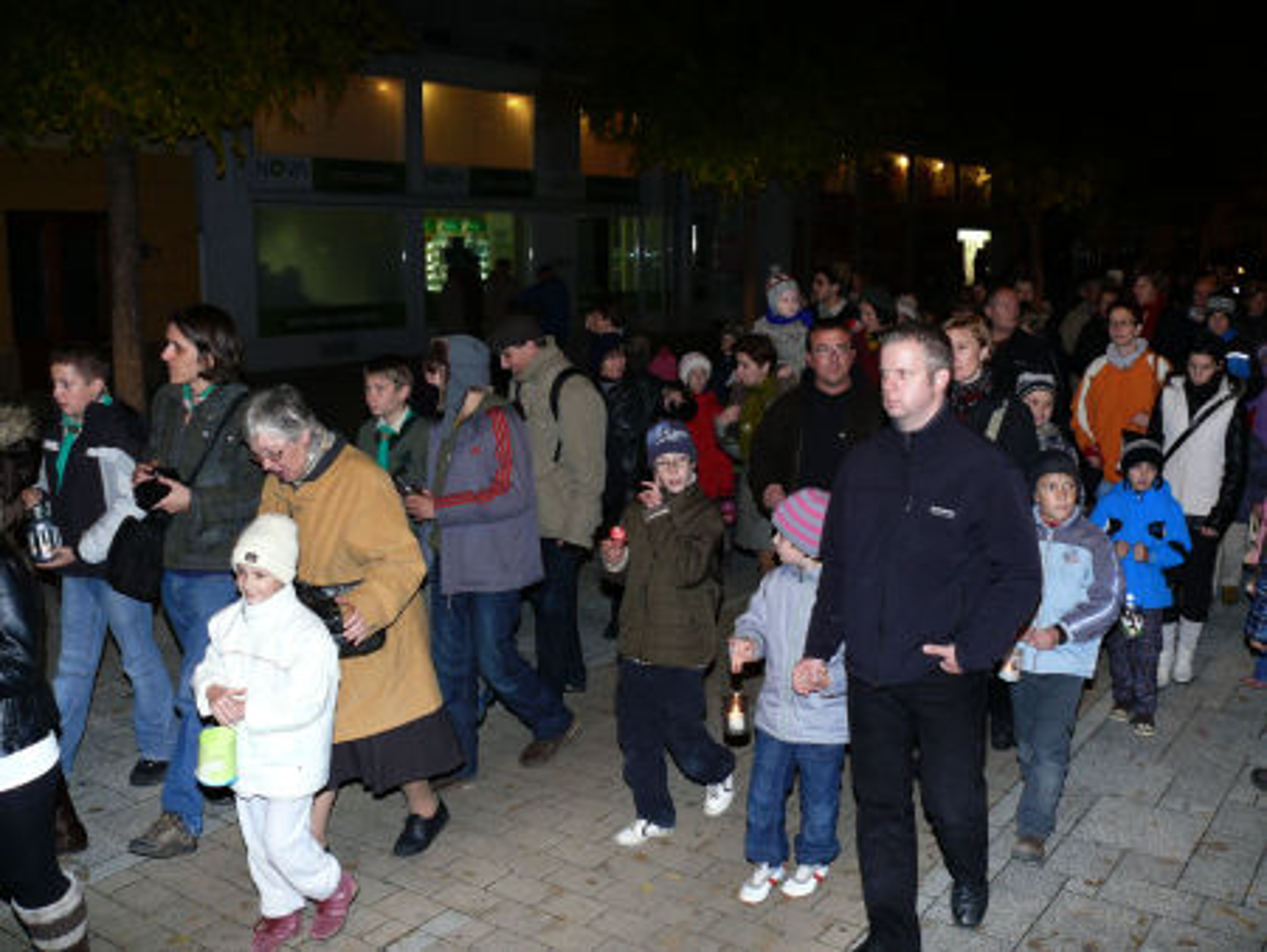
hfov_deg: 52.6
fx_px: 1282
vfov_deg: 40.7
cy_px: 476
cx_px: 634
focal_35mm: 35
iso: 100
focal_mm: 7.4
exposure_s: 1/30
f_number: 2.8
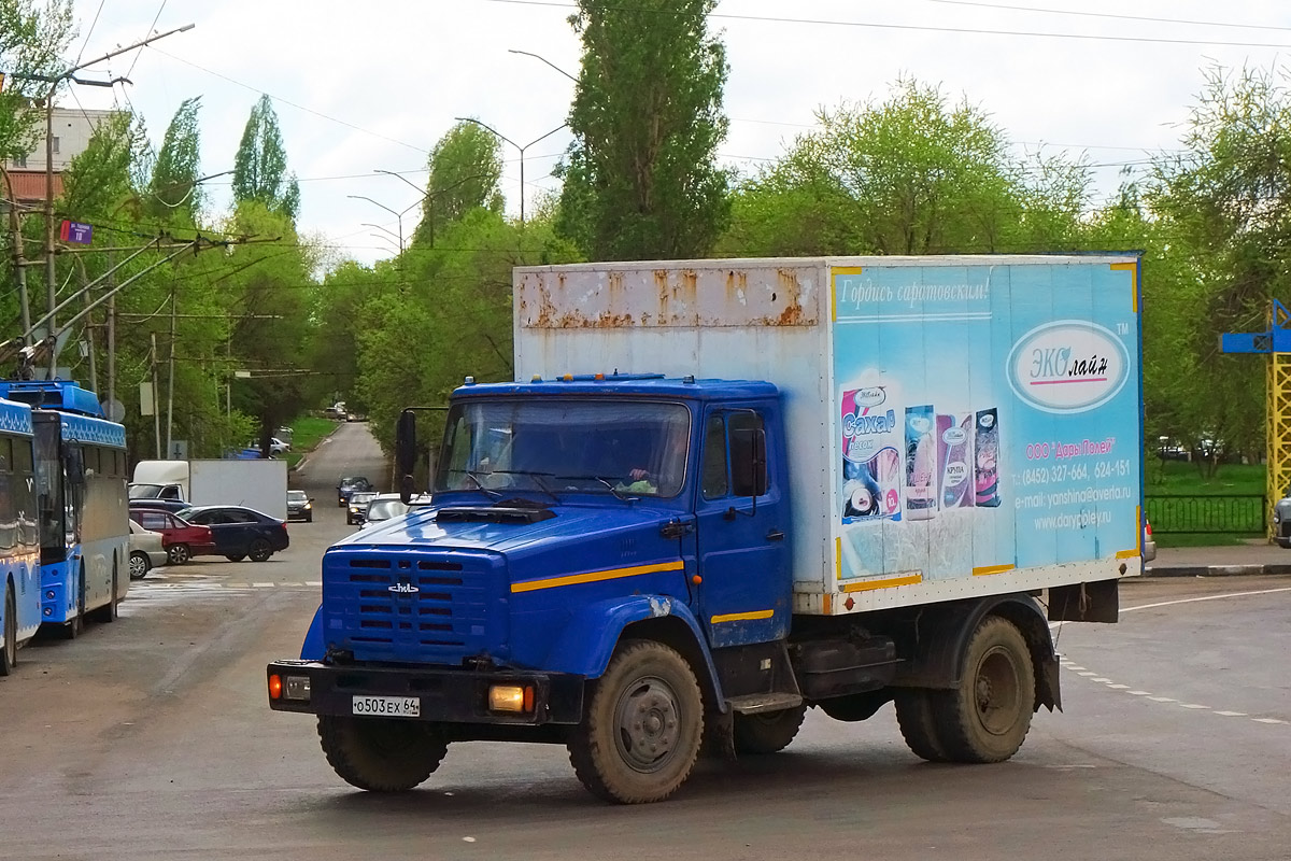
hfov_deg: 26.3
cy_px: 430
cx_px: 646
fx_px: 2761
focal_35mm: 77
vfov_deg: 17.7
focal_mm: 28.5
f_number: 8
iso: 125
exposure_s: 1/500
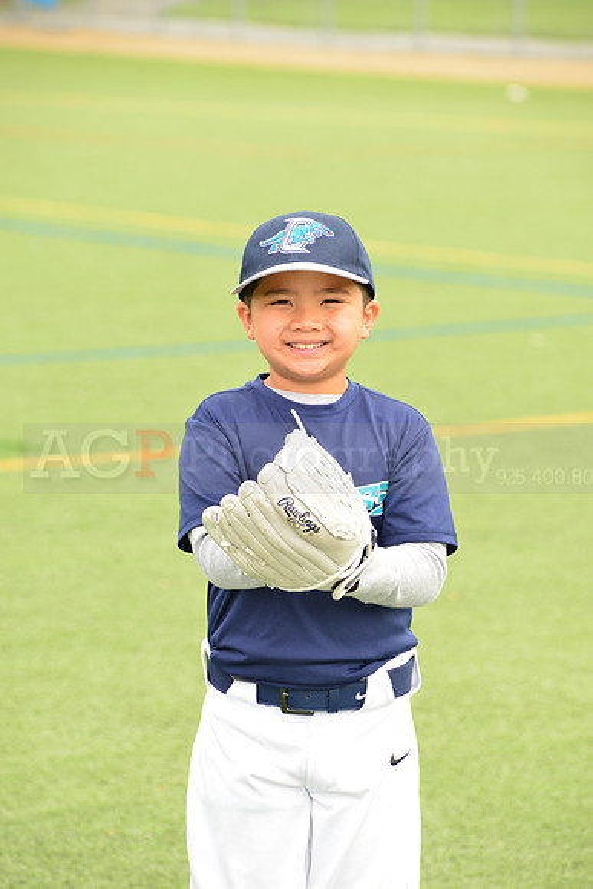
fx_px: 4568
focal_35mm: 185
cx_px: 296
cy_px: 444
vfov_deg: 11.1
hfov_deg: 7.4
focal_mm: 185
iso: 250
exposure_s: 1/200
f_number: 8
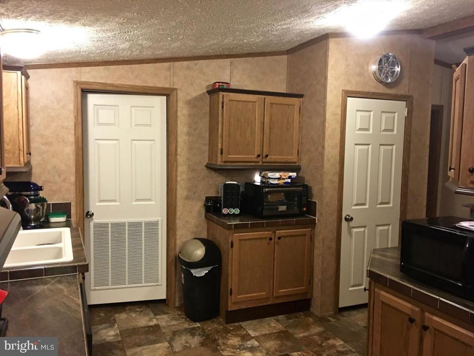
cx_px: 237
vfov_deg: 48.2
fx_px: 397
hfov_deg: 61.7
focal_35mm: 29
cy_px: 178
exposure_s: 1/8
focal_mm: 4.15
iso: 80
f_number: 2.2
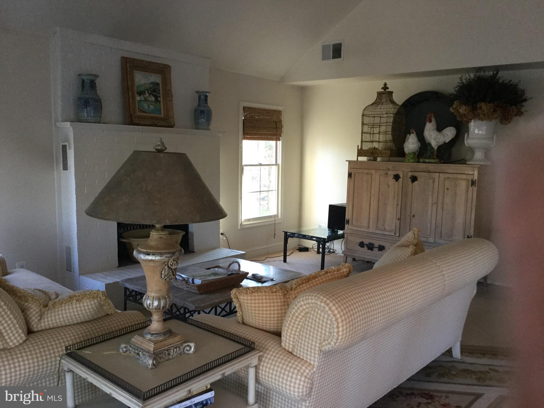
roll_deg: -1.5
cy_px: 204
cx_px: 272
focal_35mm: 31
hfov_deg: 58.4
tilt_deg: -8.5
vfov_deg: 45.4
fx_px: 487
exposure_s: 1/30
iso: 125
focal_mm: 3.3
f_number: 2.4
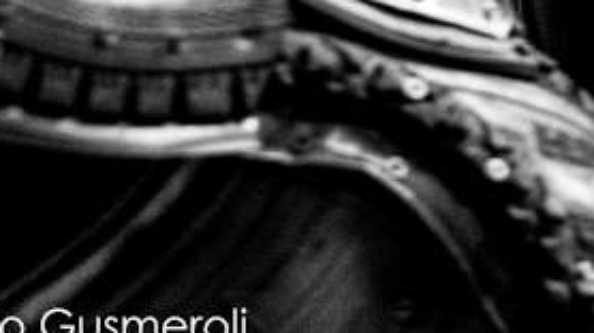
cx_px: 938
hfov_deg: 8.6
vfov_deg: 4.9
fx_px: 3841
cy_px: -416
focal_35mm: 244
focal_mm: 40
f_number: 3.5
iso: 1000
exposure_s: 1/50
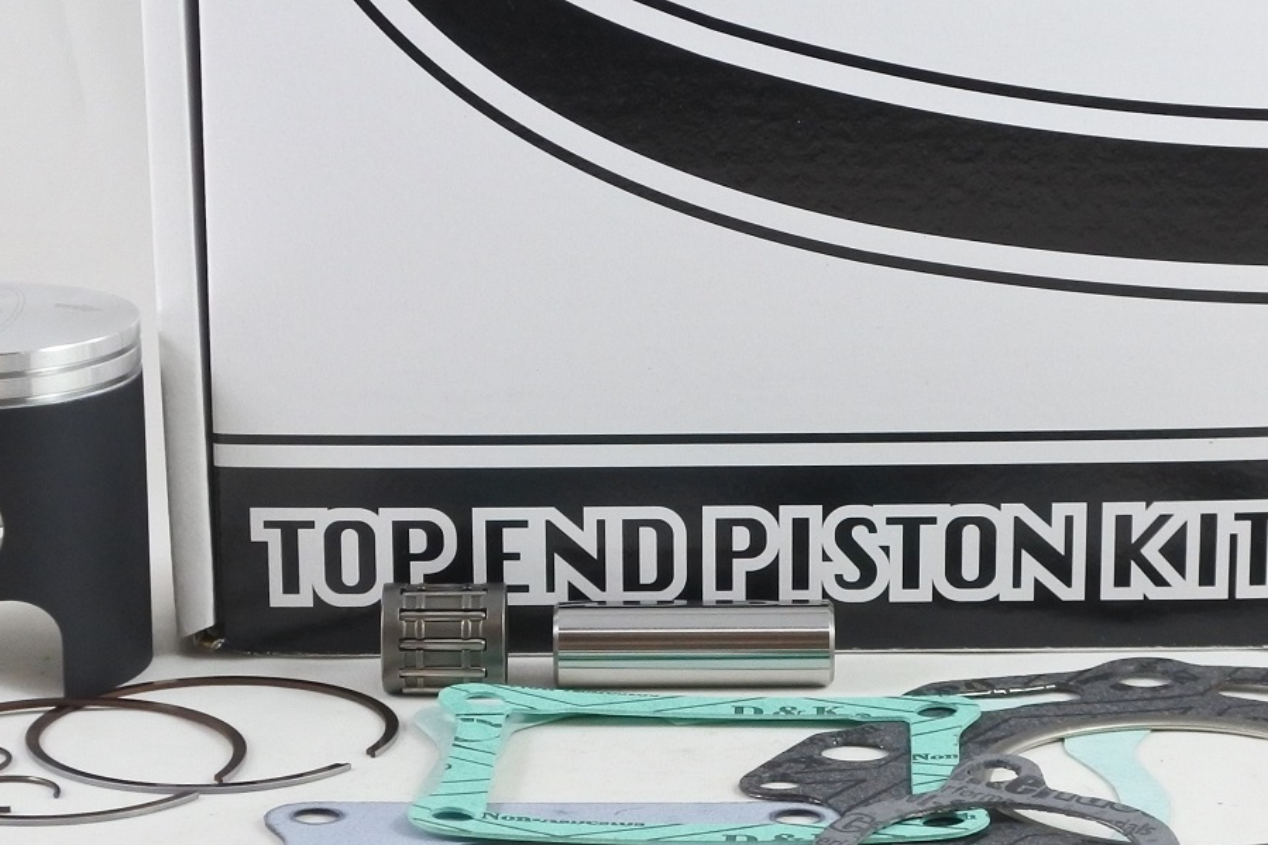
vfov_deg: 15.0
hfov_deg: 22.4
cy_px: 376
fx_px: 3204
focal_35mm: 91
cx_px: 535
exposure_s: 1/125
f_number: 4.5
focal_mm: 17.2
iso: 640
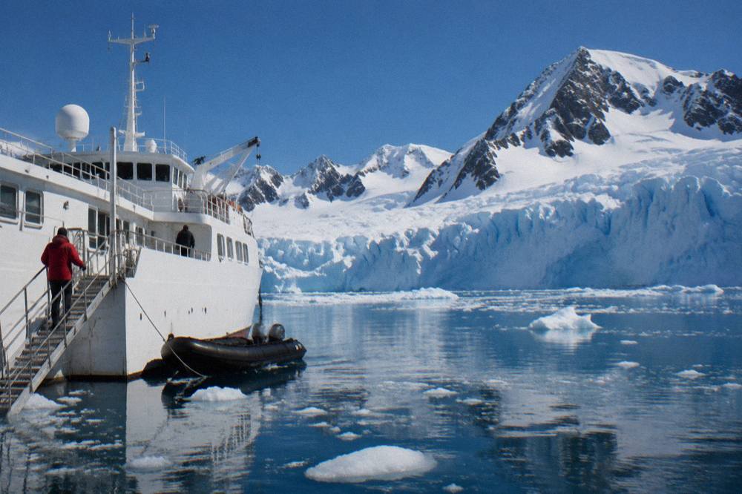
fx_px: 2163
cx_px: 371
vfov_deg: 13.0
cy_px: 247
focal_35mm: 105
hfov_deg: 19.5
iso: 320
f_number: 9
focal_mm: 105
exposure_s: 1/250
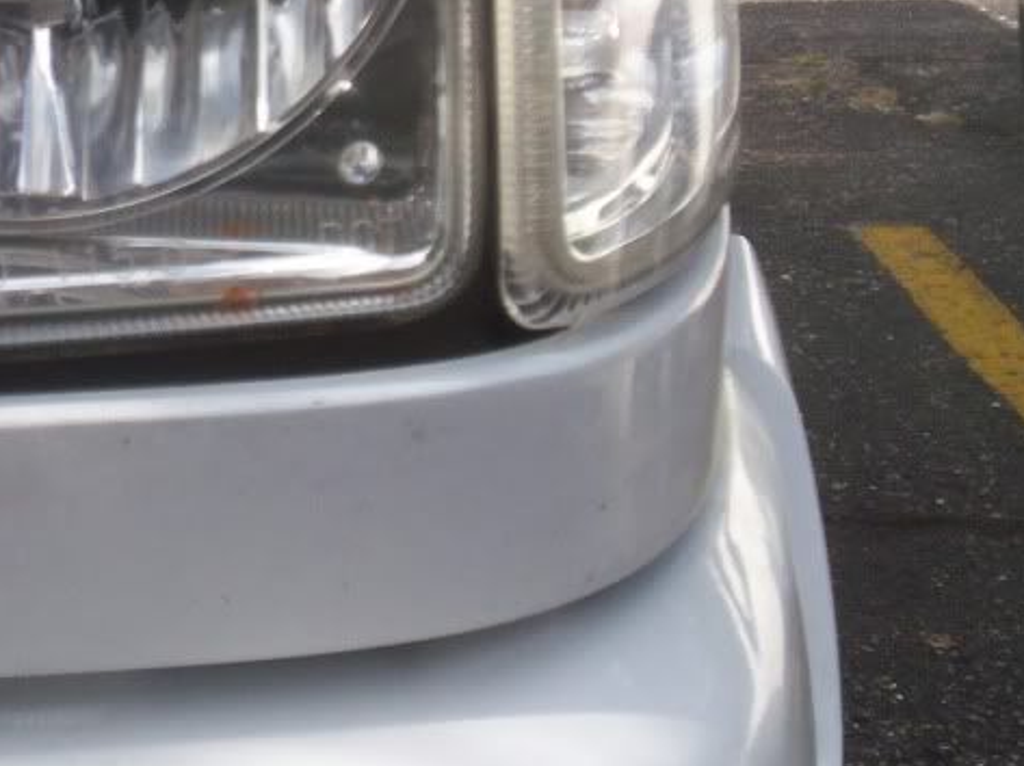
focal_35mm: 78
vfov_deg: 18.6
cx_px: -74
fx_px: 2306
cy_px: 80
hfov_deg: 23.6
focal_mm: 5.9
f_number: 4.5
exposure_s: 1/276
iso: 100
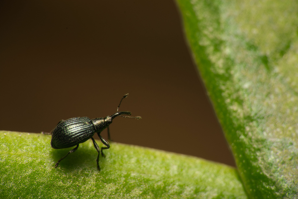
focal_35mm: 300
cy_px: 100
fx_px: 2484
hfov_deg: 6.9
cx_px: 149
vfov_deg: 4.6
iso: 320
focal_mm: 200
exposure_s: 1/250
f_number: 16
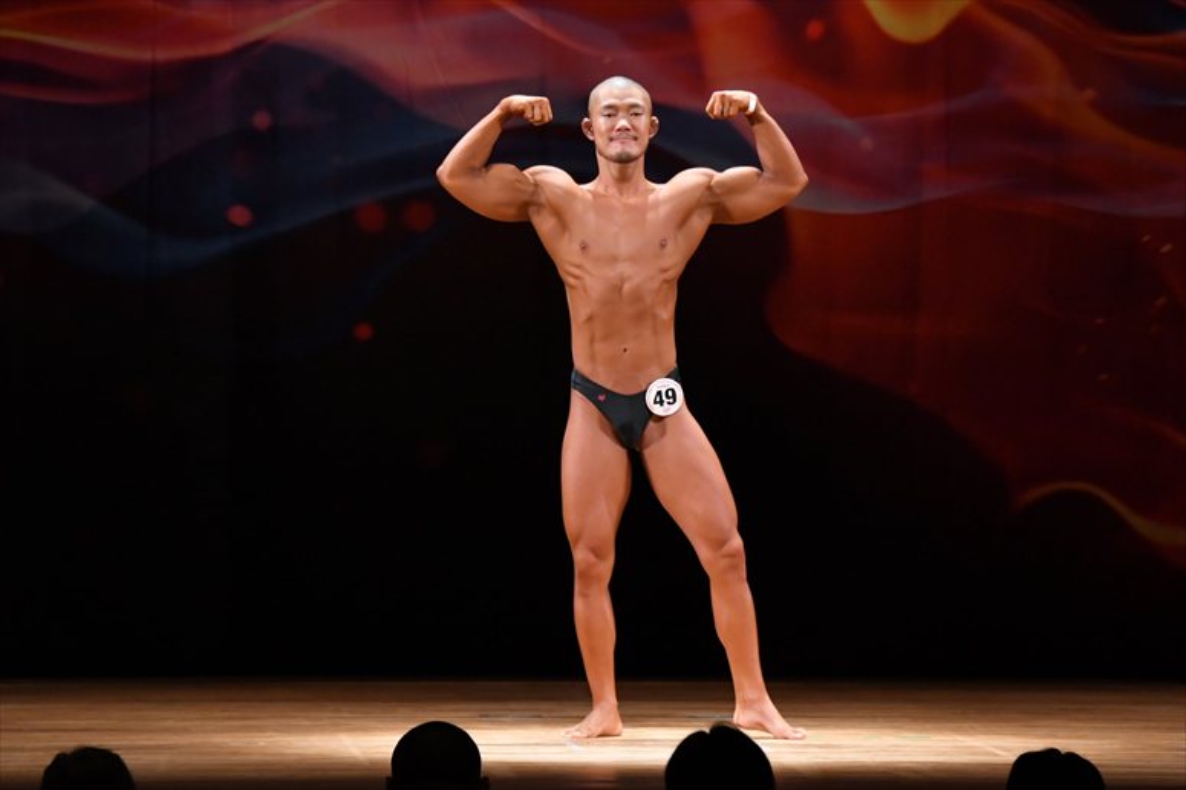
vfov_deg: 6.1
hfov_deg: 9.2
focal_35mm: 225
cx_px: 593
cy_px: 395
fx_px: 7409
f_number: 5.6
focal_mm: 150
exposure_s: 1/400
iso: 4000
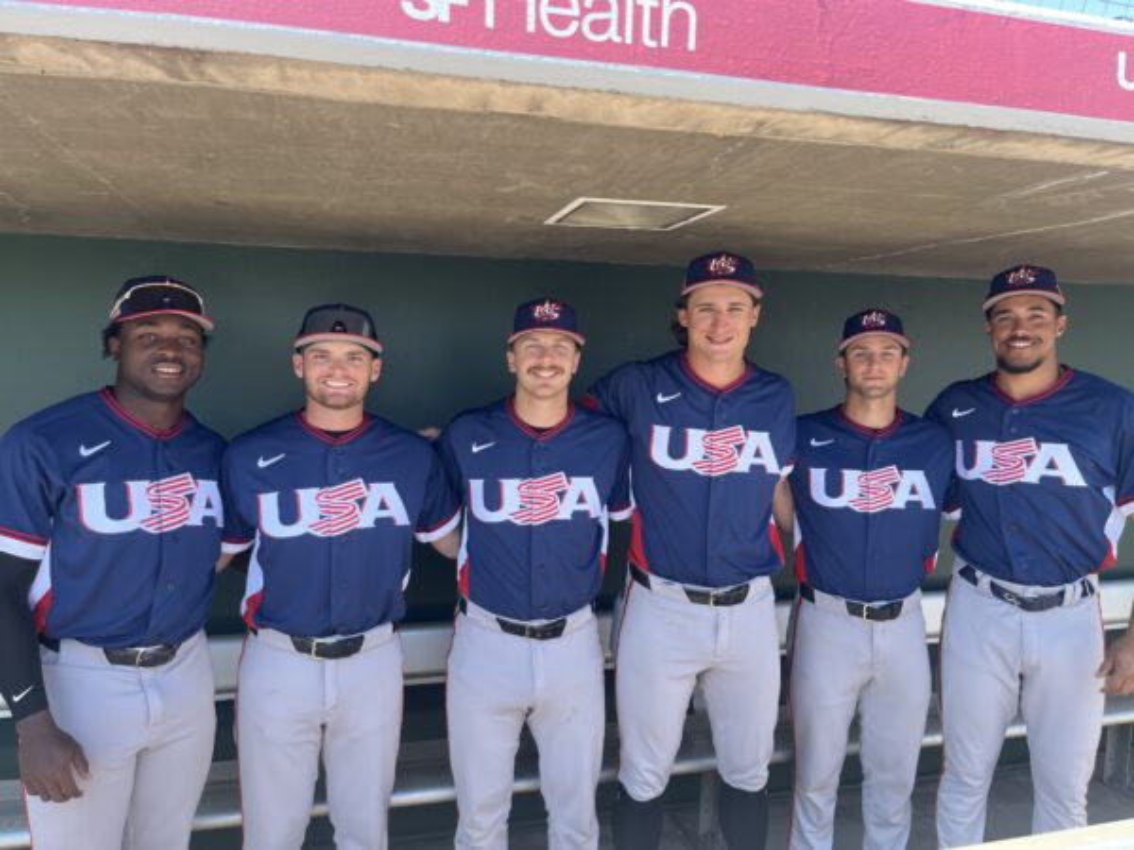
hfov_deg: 67.3
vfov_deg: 53.1
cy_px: 425
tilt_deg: -4.6
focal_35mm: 26
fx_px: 852
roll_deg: -0.5
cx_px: 567
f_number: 1.6
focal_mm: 5.1
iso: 40
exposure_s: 1/195
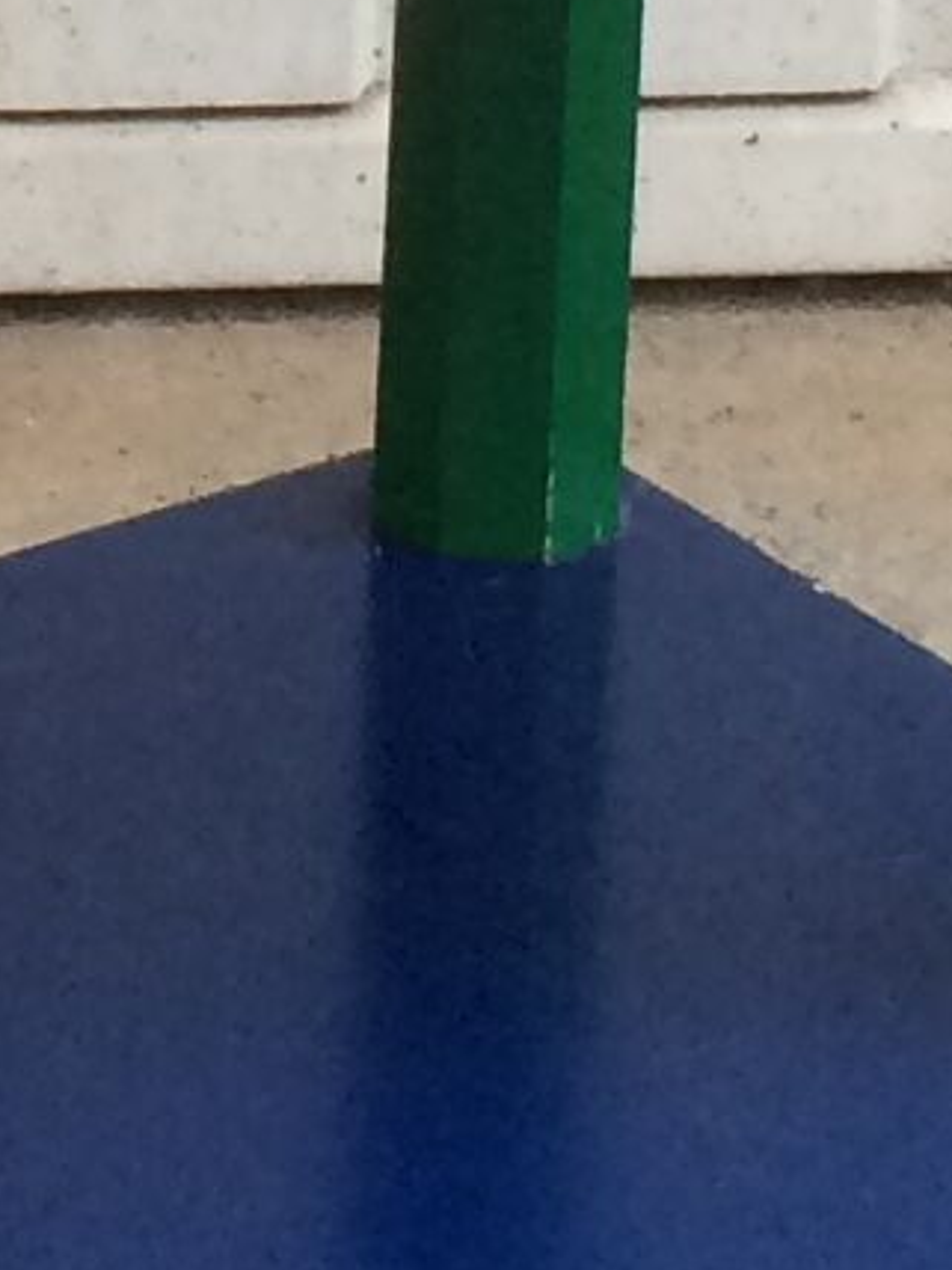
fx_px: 8104
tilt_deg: -17.3
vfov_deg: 8.6
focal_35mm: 221
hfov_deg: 6.7
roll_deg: +0.3
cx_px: -332
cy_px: -950
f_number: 2.2
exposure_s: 1/33
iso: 50
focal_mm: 4.15
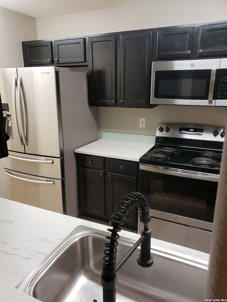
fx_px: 227
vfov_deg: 67.3
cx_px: 114
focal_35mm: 26
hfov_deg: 53.1
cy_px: 151
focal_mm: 4.3
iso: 320
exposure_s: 1/60
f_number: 2.4
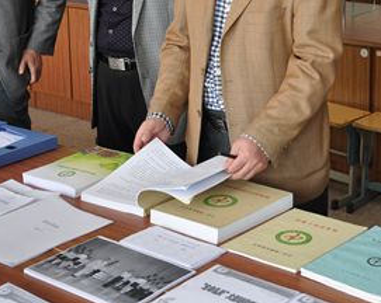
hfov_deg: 23.8
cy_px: 54
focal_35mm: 80
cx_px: 238
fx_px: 901
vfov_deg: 18.9
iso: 200
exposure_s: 1/100
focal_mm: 28
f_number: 5
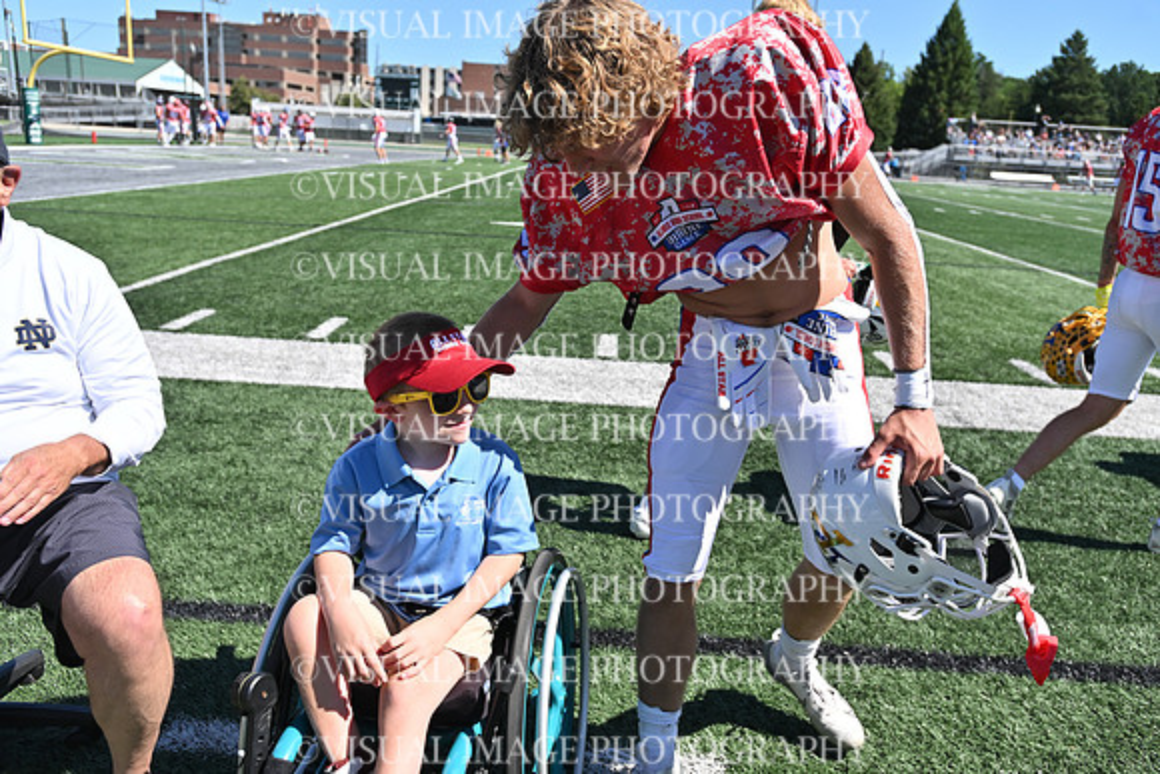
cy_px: 387
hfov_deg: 65.5
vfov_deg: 46.4
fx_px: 902
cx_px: 580
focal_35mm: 28
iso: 250
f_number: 5.6
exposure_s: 1/1600
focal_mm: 28
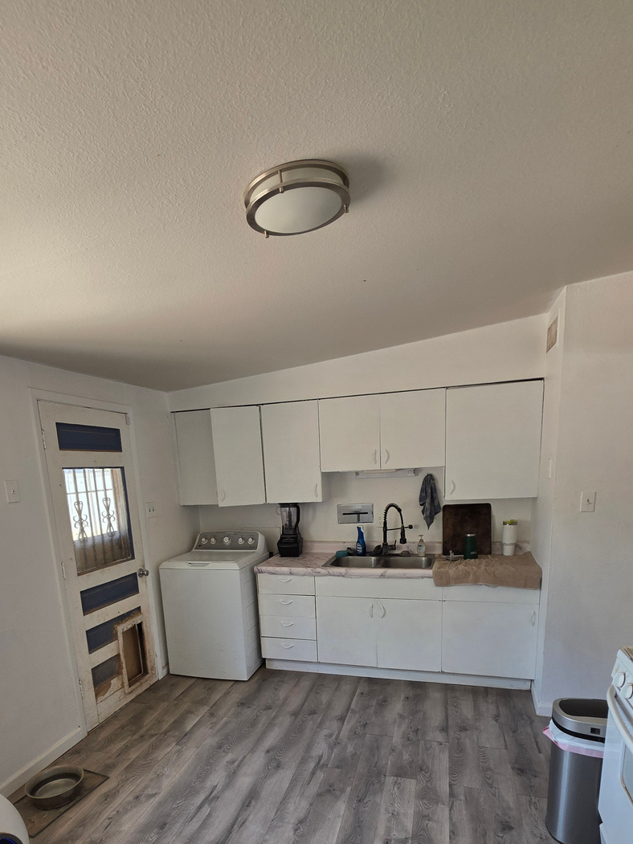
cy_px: 575
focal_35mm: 19
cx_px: 286
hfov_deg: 68.5
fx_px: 463
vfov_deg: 81.3
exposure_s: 1/120
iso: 80
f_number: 1.9
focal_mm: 2.2
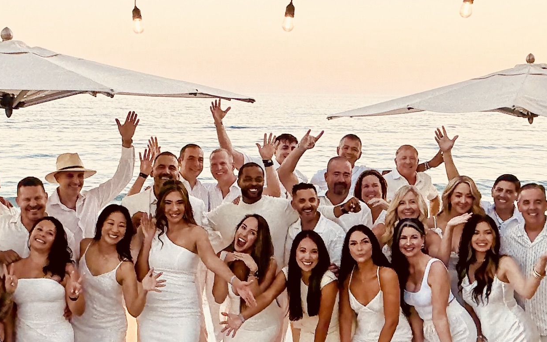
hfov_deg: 43.1
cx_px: 203
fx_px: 686
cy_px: 182
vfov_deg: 28.0
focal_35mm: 46
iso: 32
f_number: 1.9
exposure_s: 1/120
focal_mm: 2.69
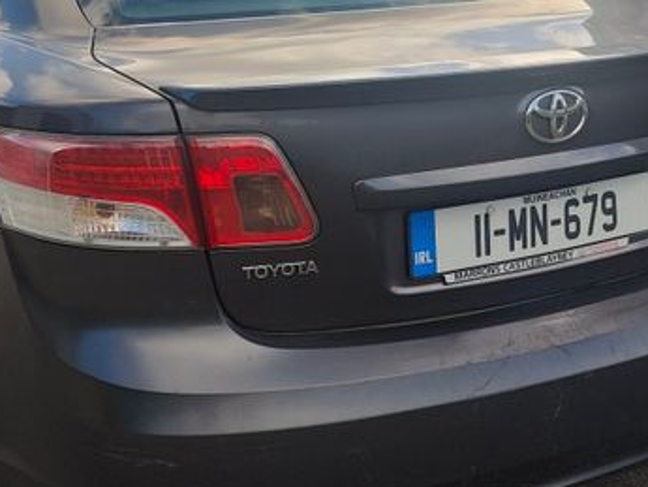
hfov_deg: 46.3
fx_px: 749
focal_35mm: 40
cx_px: 237
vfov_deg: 34.8
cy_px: 393
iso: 50
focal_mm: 6.06
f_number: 1.8
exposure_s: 1/2847
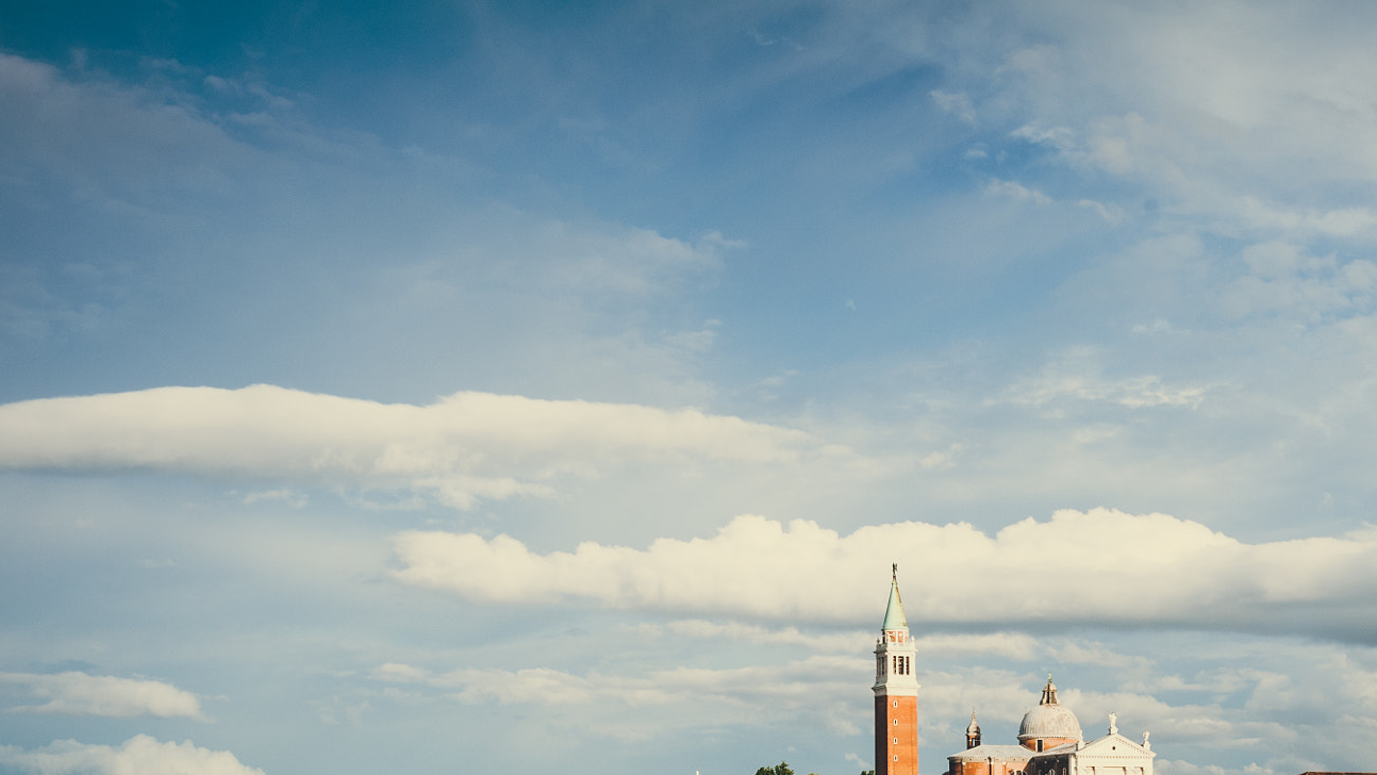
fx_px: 2118
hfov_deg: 35.5
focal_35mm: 58
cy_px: 702
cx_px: 977
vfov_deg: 20.3
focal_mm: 35
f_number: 11
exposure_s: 1/500
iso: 200
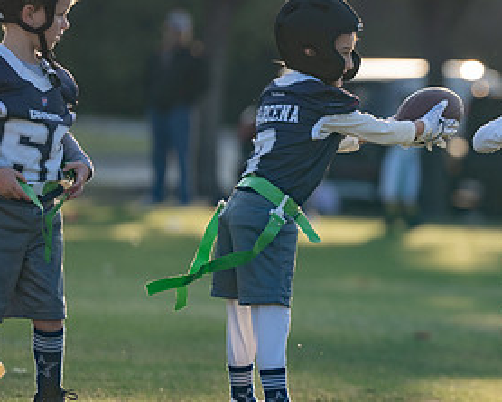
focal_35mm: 488
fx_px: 7258
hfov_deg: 4.0
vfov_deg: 3.2
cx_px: 601
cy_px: 212
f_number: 2.8
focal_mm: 200
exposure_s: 1/1000
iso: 125
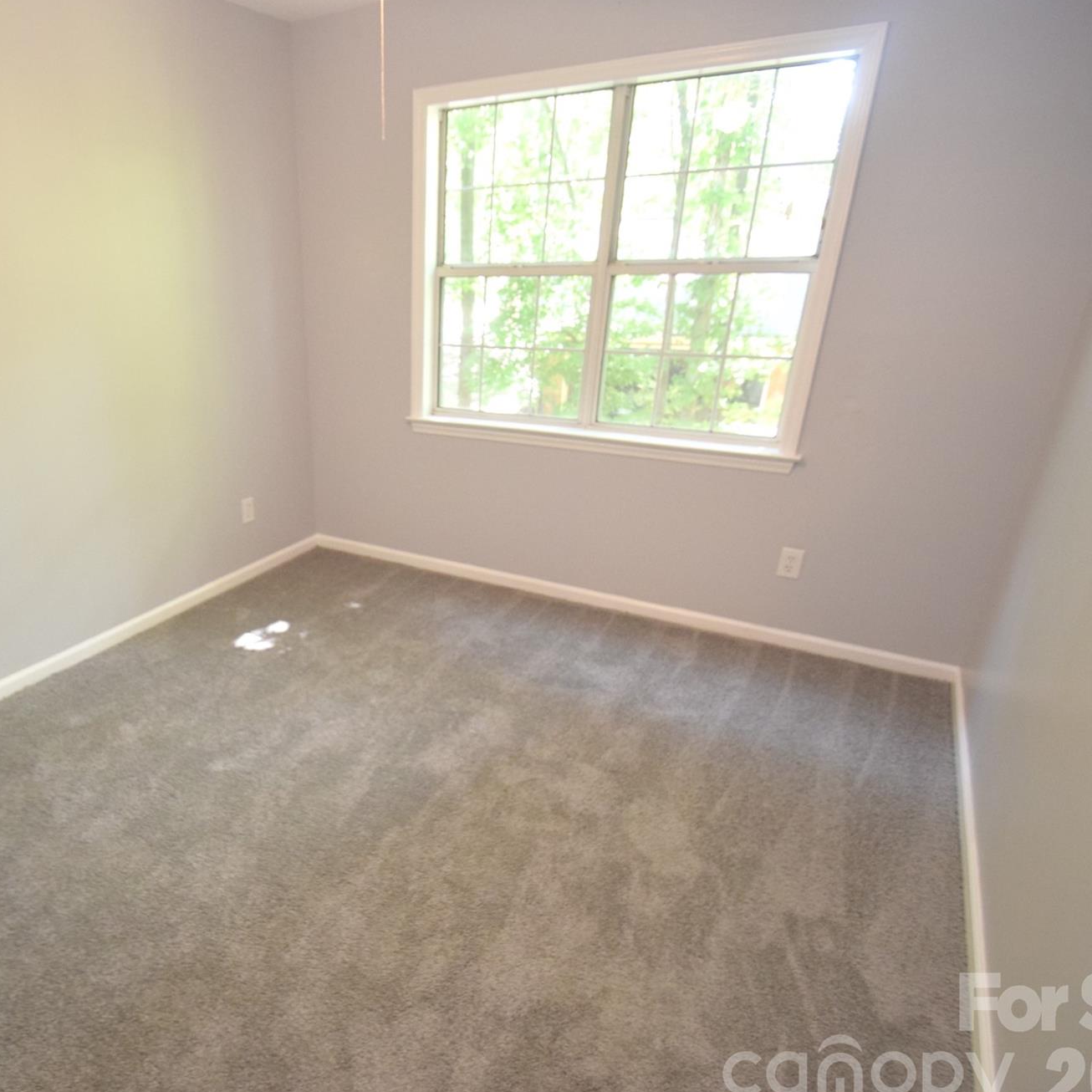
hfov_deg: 72.7
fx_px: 714
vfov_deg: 74.8
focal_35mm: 20
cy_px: 565
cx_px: 370
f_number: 3.5
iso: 1600
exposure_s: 1/60
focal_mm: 10
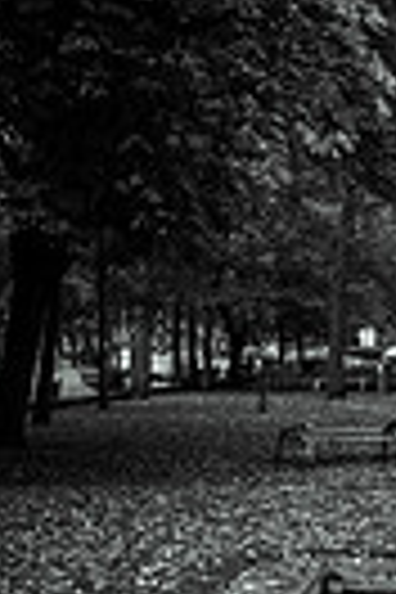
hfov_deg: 11.1
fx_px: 1963
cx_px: 590
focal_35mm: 119
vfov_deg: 17.0
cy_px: 540
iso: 160
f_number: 2.5
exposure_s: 1/320
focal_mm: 23
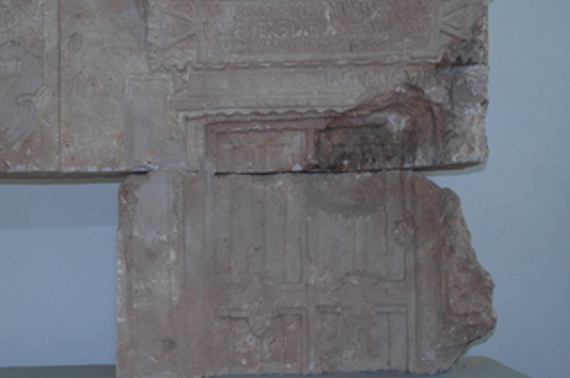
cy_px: 164
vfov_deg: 24.2
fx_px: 880
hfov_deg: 35.7
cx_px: 219
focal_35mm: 56
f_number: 3.8
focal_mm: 27
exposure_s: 1/3
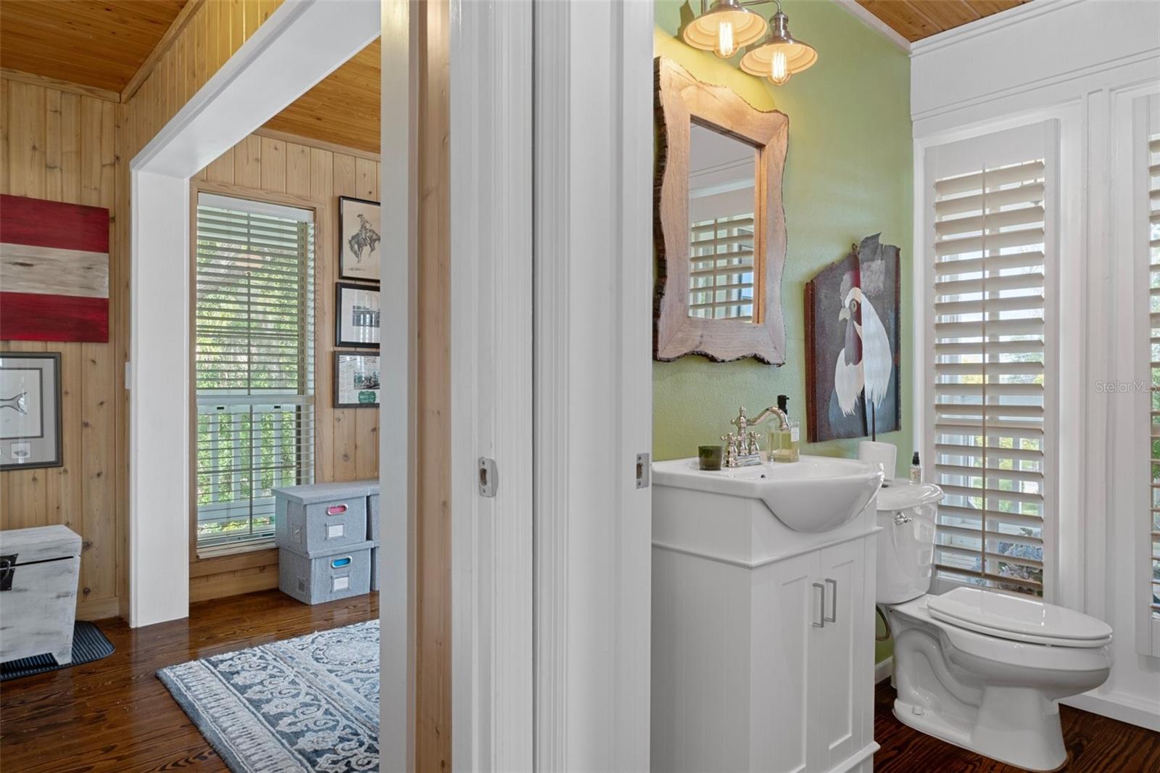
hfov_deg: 81.2
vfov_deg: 59.5
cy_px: 386
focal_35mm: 21
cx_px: 580
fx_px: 676
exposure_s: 1.5
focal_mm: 14
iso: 320
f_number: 9.5
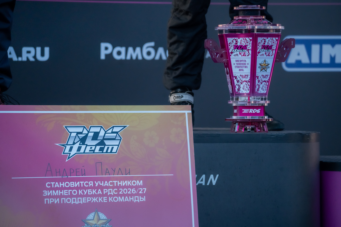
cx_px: 170
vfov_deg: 5.8
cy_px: 114
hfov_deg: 8.6
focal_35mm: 238
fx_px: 2255
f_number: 5.6
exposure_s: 1/400
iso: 2000
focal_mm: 223.9
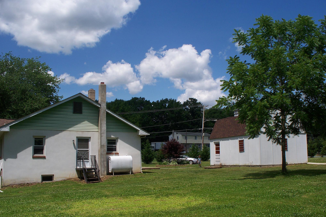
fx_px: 344
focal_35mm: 38
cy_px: 119
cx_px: 164
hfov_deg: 50.7
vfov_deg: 35.0
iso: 64
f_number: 5
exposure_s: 1/640
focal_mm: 7.54
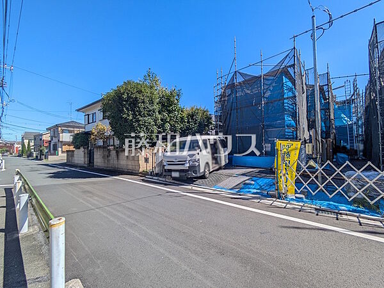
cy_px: 144
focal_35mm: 14
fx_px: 155
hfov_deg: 102.1
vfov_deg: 85.7
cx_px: 192
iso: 50
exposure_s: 1/2833
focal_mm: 1.83
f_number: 2.2
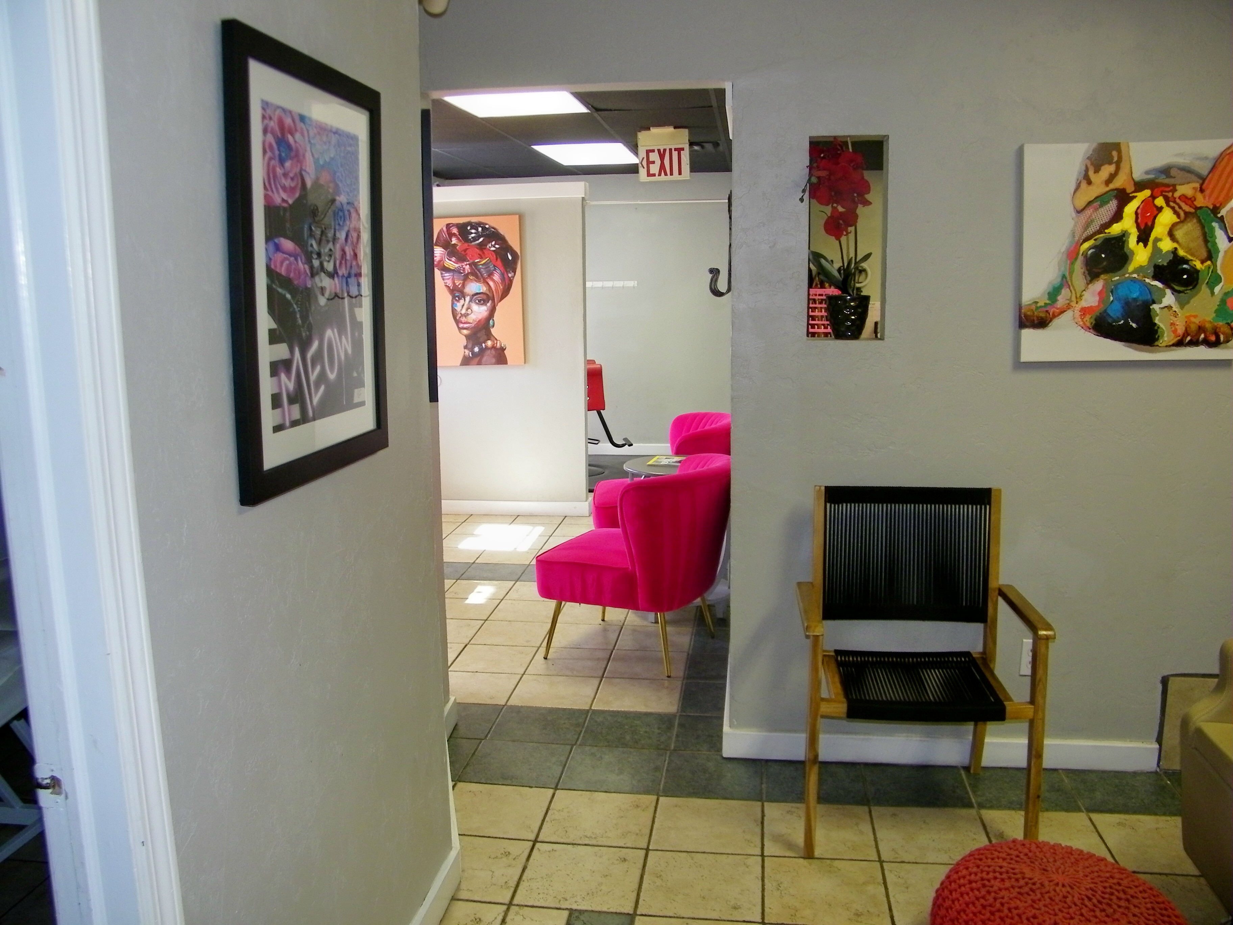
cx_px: 616
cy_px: 462
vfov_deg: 49.7
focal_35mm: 28
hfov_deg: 63.4
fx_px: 997
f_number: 3.5
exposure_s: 1/30
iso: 80
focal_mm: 5
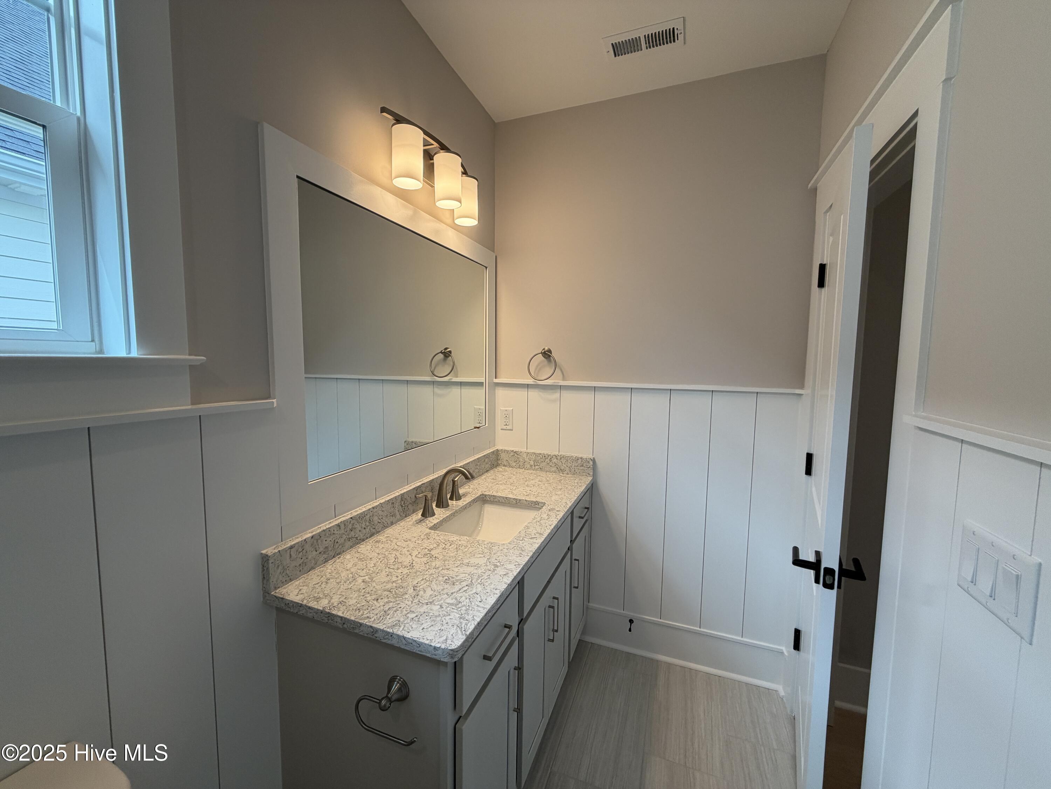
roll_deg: -0.4
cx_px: 526
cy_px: 394
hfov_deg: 102.1
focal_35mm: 14
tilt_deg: -4.7
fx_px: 425
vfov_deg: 85.7
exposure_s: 1/120
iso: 80
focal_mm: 2.22
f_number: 2.2
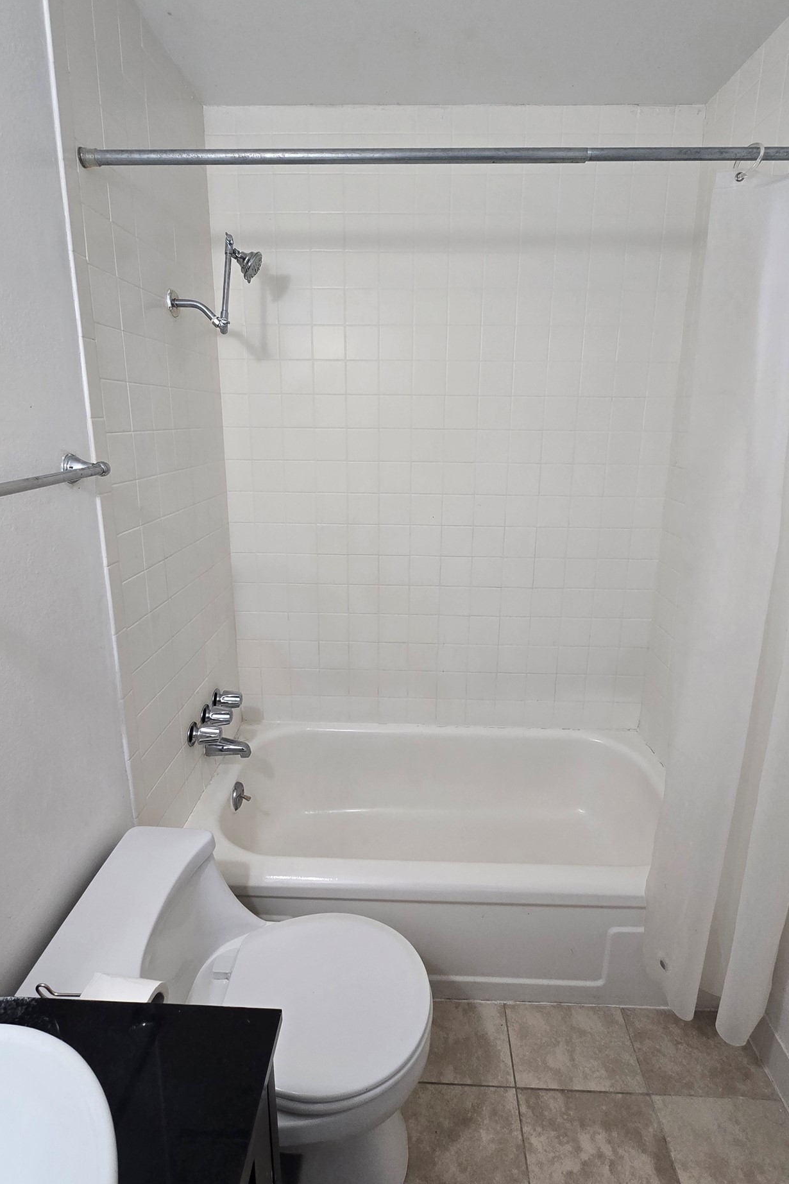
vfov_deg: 100.2
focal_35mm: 15
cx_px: 399
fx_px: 493
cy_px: 542
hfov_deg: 77.3
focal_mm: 2.2
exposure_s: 1/60.2
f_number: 2.2
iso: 125
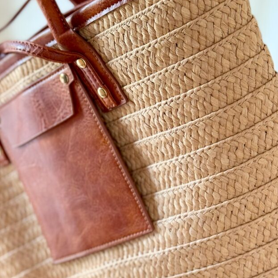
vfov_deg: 24.7
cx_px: 136
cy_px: 135
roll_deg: -2.2
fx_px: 636
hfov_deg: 24.7
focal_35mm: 70
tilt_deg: -16.2
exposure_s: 1/60
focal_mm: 6.76
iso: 200
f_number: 1.78
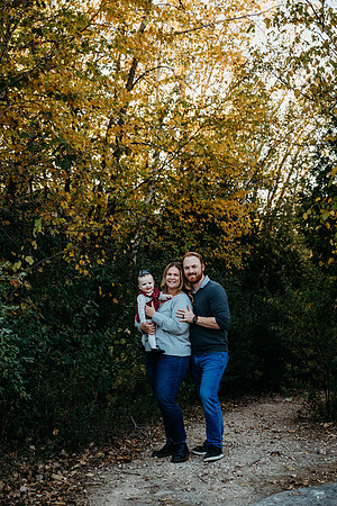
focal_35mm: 43
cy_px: 253
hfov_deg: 31.2
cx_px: 168
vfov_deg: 45.4
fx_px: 604
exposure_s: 1/640
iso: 640
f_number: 3.5
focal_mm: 43
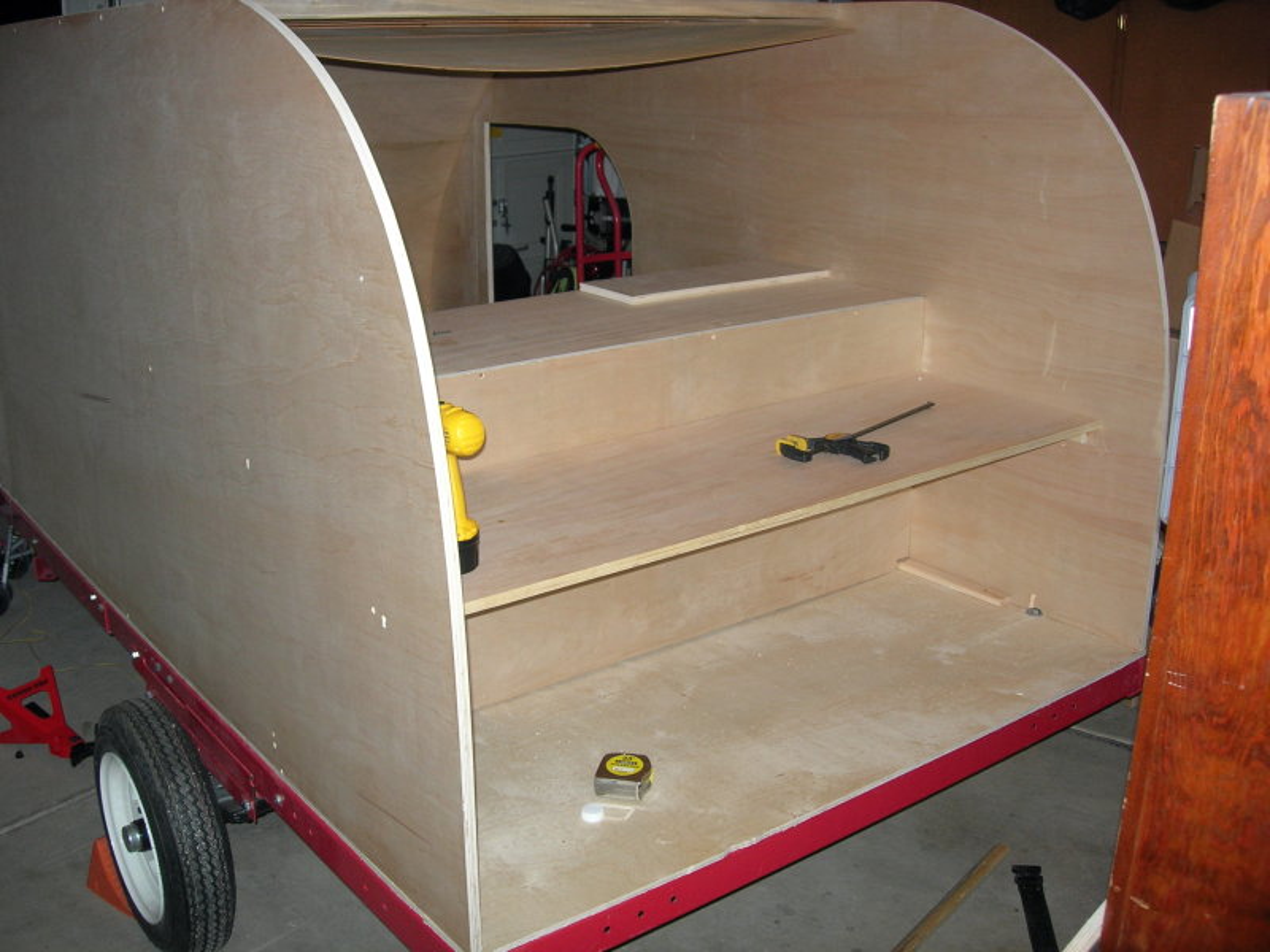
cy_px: 476
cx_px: 635
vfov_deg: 37.7
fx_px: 1394
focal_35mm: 38
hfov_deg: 49.0
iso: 83
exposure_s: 1/60.1
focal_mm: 7.8
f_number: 2.8
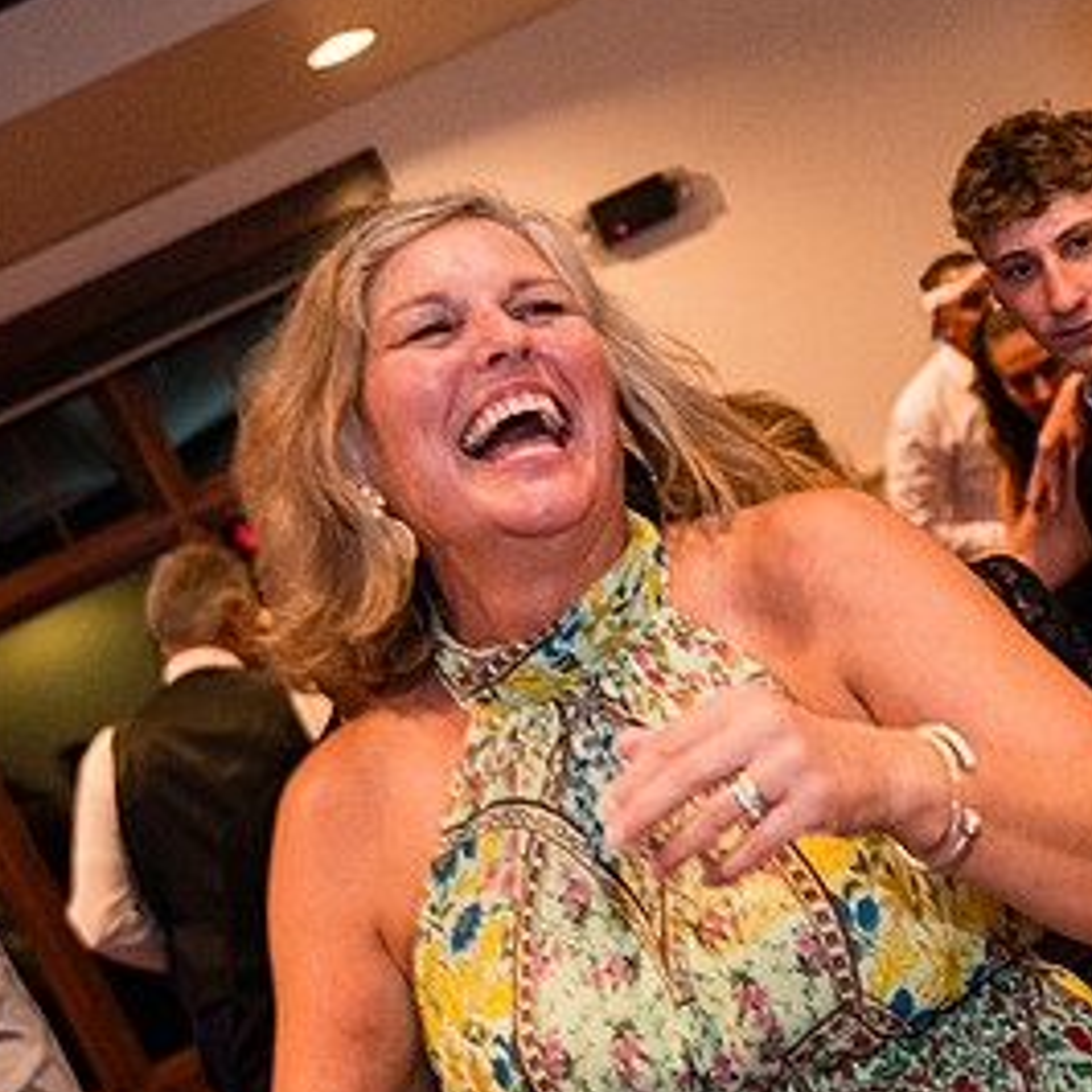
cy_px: 759
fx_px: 2784
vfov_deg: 22.1
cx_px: 809
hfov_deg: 22.0
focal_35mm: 78
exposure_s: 1/60
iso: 6400
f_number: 4
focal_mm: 40
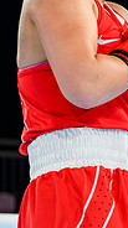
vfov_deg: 7.0
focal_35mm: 308
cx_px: 281
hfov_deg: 3.9
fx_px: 1865
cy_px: 57
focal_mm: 70
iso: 2500
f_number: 3.5
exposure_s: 1/1600
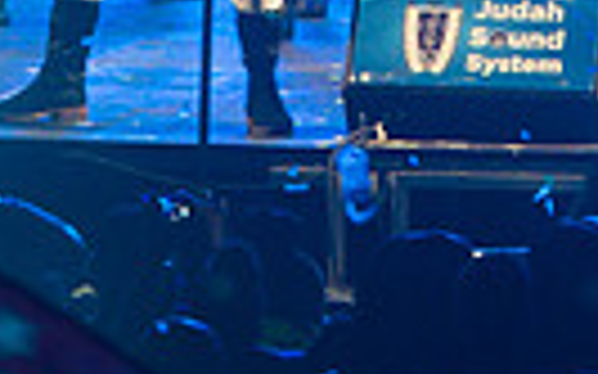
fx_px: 19809
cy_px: -573
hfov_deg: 1.7
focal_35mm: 1216
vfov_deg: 1.1
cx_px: 324
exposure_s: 1/200
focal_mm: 185
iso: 2500
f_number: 5.6
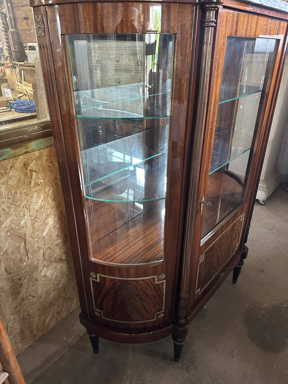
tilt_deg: -26.8
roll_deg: -1.1
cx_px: 144
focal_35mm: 24
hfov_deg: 56.8
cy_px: 192
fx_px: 266
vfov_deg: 71.6
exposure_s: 1/33
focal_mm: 6.86
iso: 640
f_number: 1.78
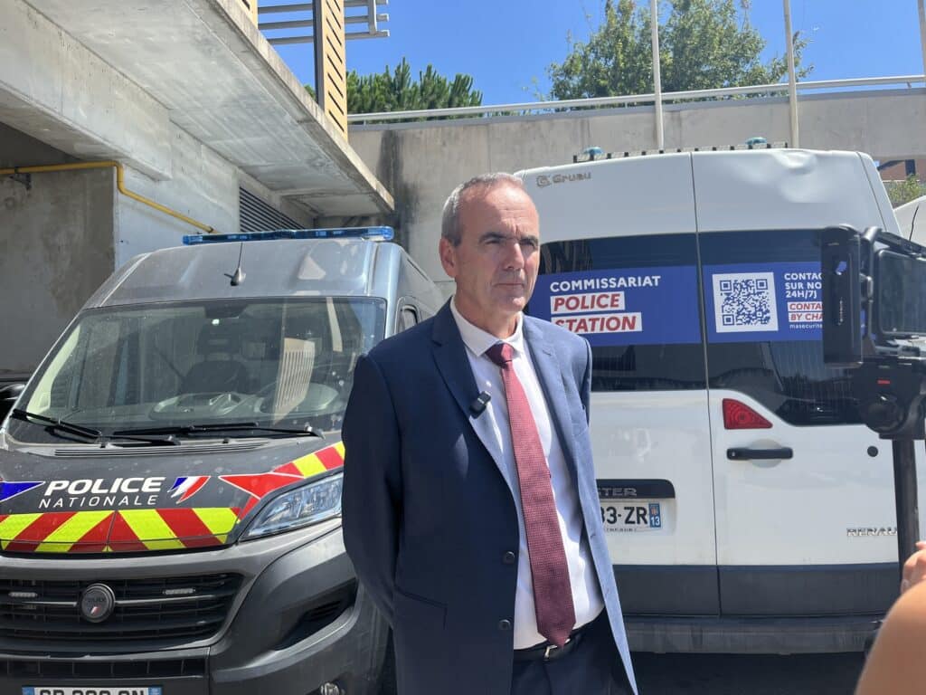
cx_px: 463
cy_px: 348
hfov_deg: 67.3
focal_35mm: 26
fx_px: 696
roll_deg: +2.4
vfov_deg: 53.1
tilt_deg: +3.0
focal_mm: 5.1
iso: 50
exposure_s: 1/1672
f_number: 1.6
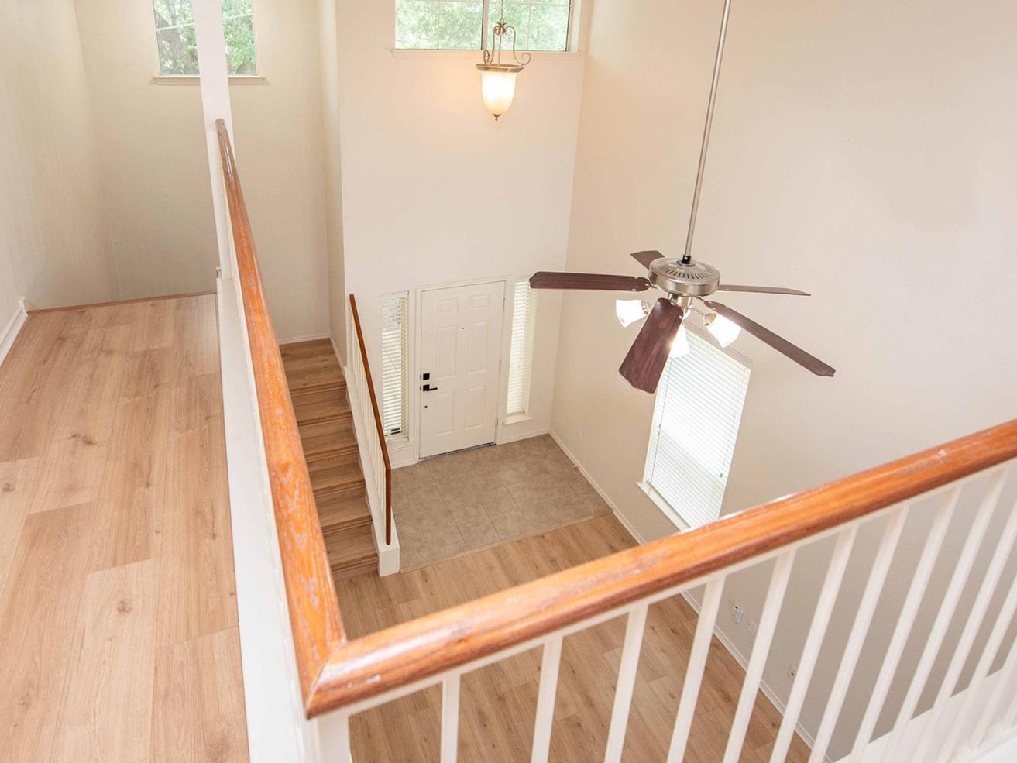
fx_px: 617
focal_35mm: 21
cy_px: 240
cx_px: 458
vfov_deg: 61.5
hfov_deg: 78.8
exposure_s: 1/100
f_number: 5
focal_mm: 14
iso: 800
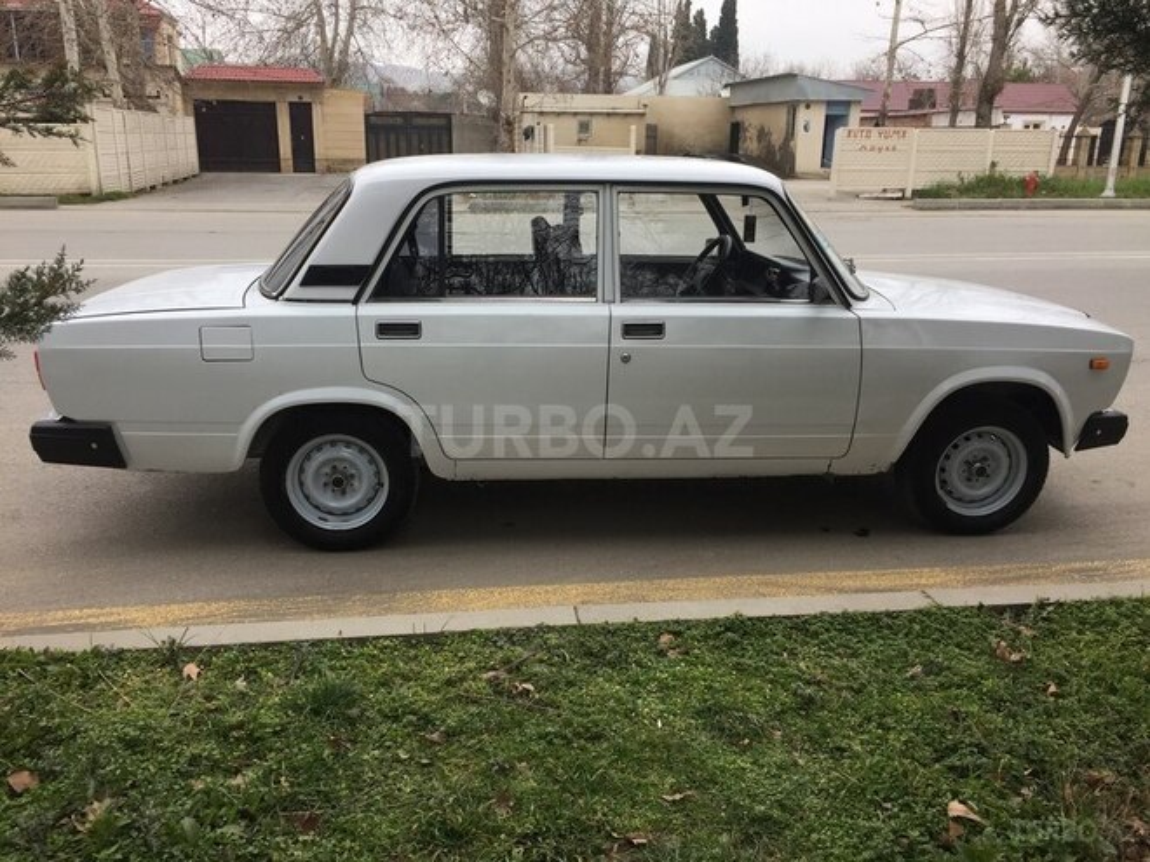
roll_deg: -0.7
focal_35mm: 29
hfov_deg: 61.7
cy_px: 431
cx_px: 575
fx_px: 963
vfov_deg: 48.2
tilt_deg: -15.9
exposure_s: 1/267
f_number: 2.2
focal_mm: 4.15
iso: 32
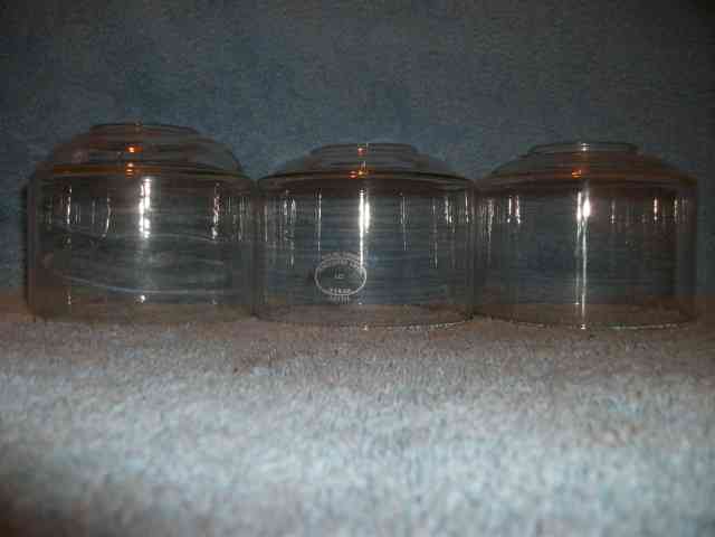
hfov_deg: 58.4
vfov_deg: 45.4
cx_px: 358
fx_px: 640
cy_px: 268
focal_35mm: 31
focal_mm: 5.7
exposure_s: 1/40
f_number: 2.9
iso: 150
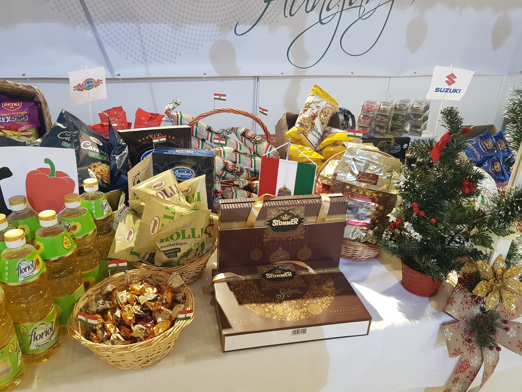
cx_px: 261
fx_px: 392
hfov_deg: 67.3
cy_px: 196
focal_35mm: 26
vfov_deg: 53.1
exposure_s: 1/25
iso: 200
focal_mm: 4.2
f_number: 1.7
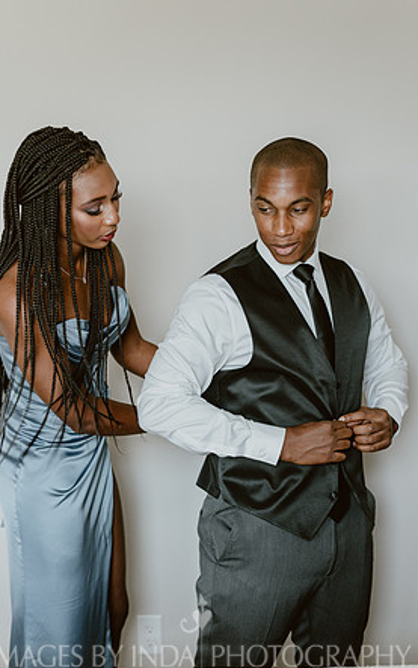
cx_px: 202
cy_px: 338
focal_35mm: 57
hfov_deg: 22.8
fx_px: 1039
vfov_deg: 35.7
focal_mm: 55
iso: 800
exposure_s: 1/125
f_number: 2.8
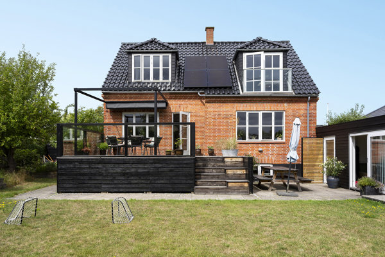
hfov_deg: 69.4
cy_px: 128
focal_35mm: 26
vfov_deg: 49.6
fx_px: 278
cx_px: 192
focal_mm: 26
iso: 320
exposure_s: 1/400
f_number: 8
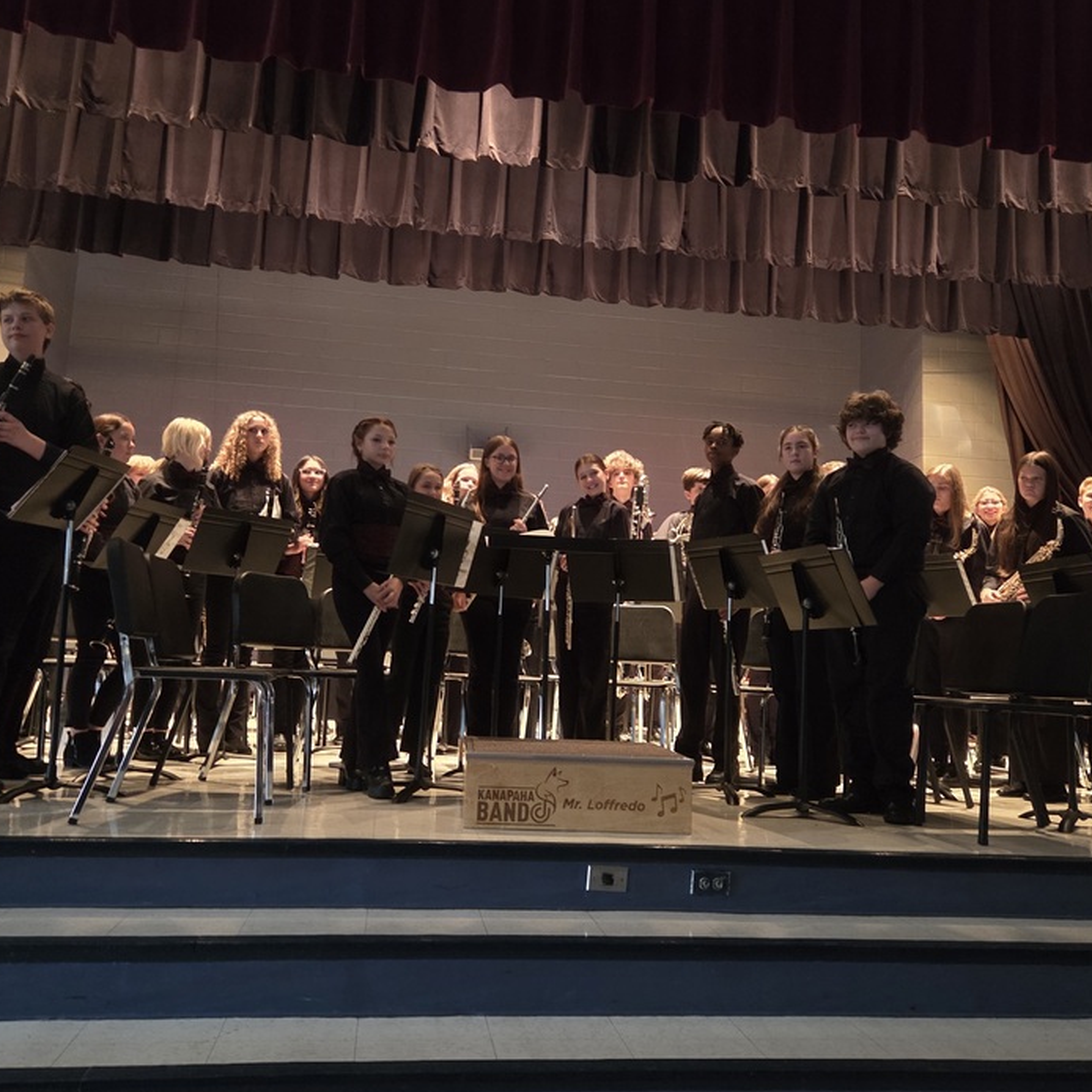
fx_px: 1071
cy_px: 524
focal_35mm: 30
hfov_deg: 54.0
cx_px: 555
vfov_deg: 54.0
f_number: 1.8
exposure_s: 1/30
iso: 1600
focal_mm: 5.4
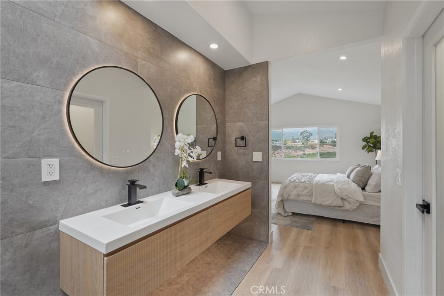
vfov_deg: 72.1
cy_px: 148
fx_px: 204
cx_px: 222
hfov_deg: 95.0
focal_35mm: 16
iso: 250
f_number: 9
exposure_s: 1/40
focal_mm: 16.5
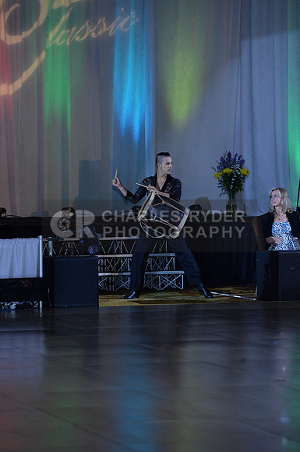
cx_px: 150
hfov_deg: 6.8
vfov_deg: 10.3
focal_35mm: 200
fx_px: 2507
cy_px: 226
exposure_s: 1/250
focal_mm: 200
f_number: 5.6
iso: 2000
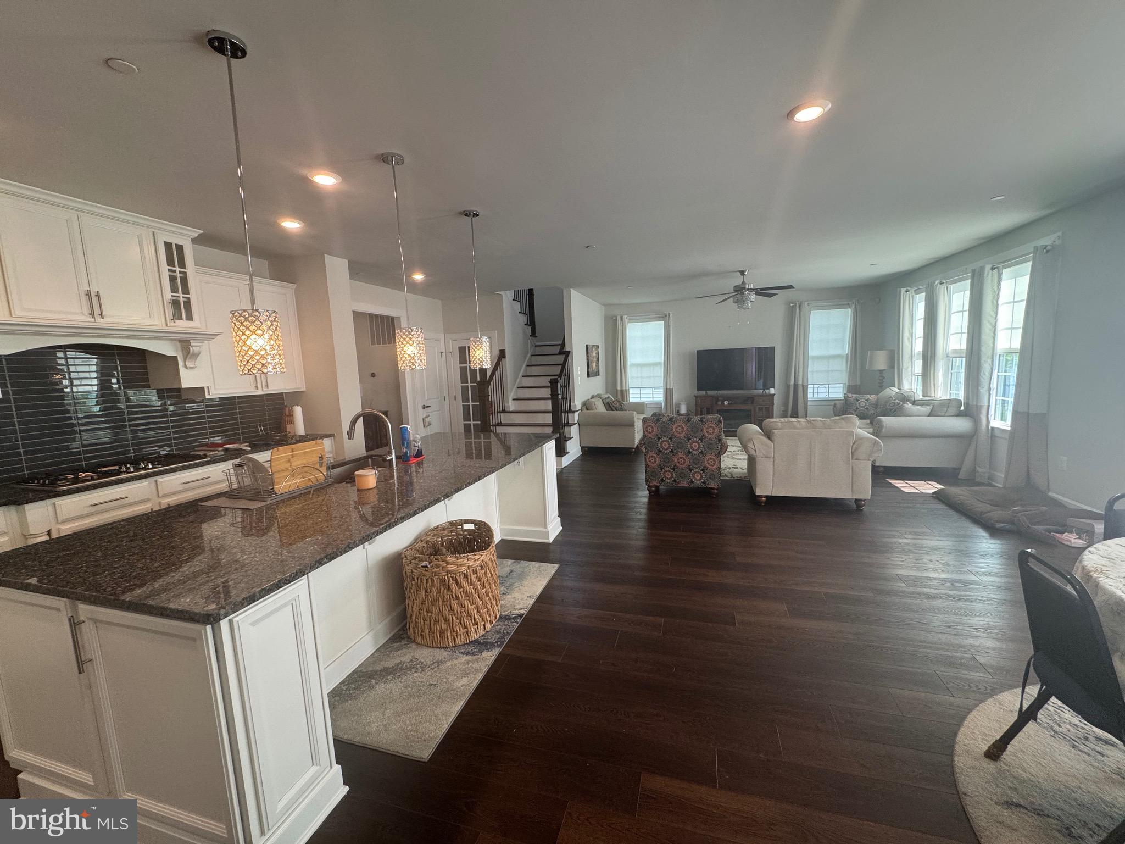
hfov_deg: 102.1
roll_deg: +1.7
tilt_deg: -8.4
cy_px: 422
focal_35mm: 14
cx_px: 562
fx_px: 455
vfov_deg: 85.7
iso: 125
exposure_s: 1/120
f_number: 2.2
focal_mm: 2.22
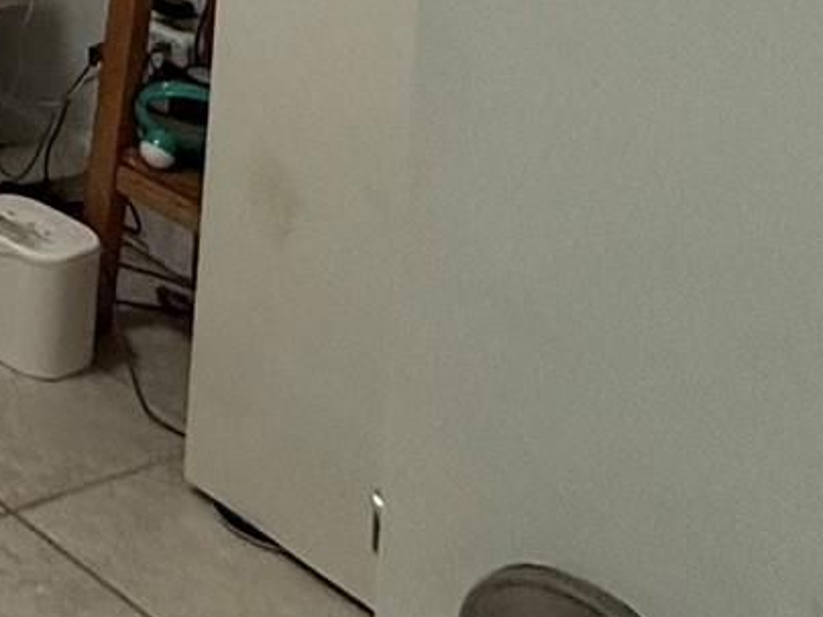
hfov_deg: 17.1
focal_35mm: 71
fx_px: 1688
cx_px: -943
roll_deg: -0.3
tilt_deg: -3.4
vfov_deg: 16.0
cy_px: -625
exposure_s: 1/120
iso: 200
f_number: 2.2
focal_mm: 2.22
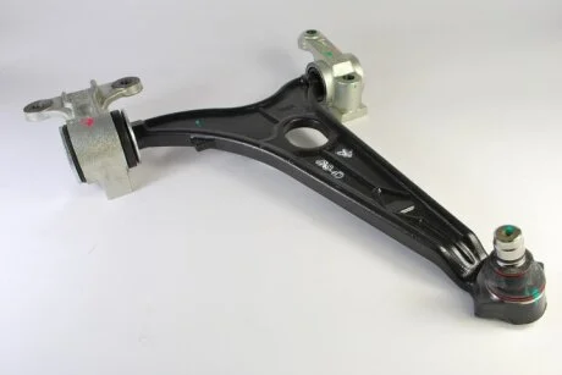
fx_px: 468
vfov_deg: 43.6
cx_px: 281
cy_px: 188
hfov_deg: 61.9
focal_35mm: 30
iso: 220
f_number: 10
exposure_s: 1/30
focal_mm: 20
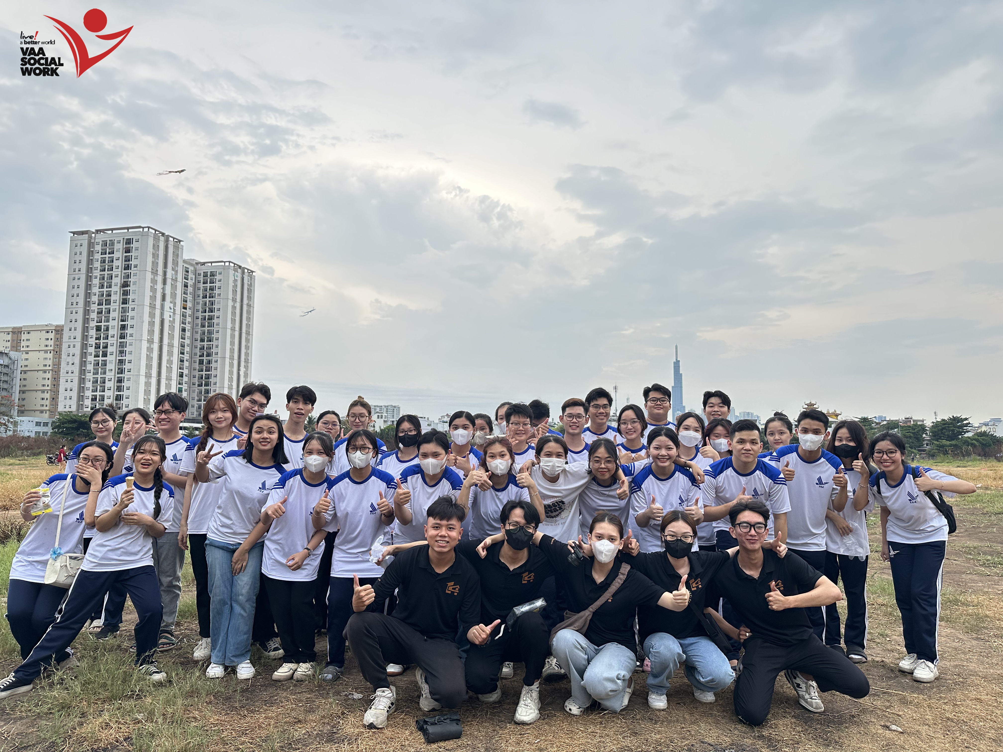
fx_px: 695
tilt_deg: +6.9
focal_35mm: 24
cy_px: 376
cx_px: 502
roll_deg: -0.1
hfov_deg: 71.6
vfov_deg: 56.8
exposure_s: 1/308
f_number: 1.78
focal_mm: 6.86
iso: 80
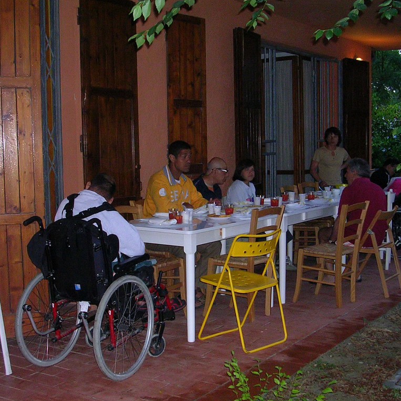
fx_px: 668
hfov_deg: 33.3
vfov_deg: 33.4
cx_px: 244
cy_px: 201
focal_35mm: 51
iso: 200
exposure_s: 1/60.1
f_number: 3
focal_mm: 6.6
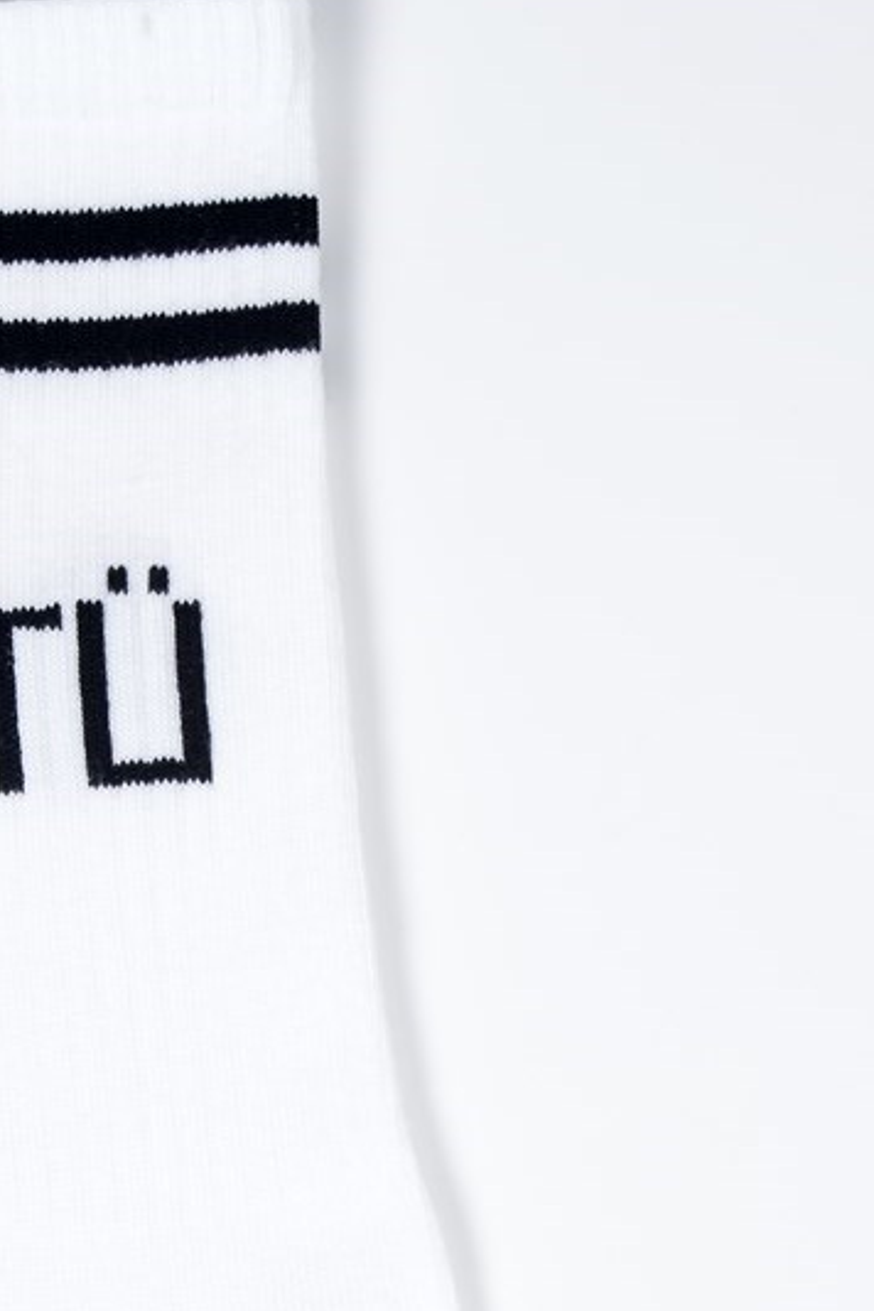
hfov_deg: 7.6
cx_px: 317
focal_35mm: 181
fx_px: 6591
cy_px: 1191
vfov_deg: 11.3
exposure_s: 1/125
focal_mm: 70
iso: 80
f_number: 18
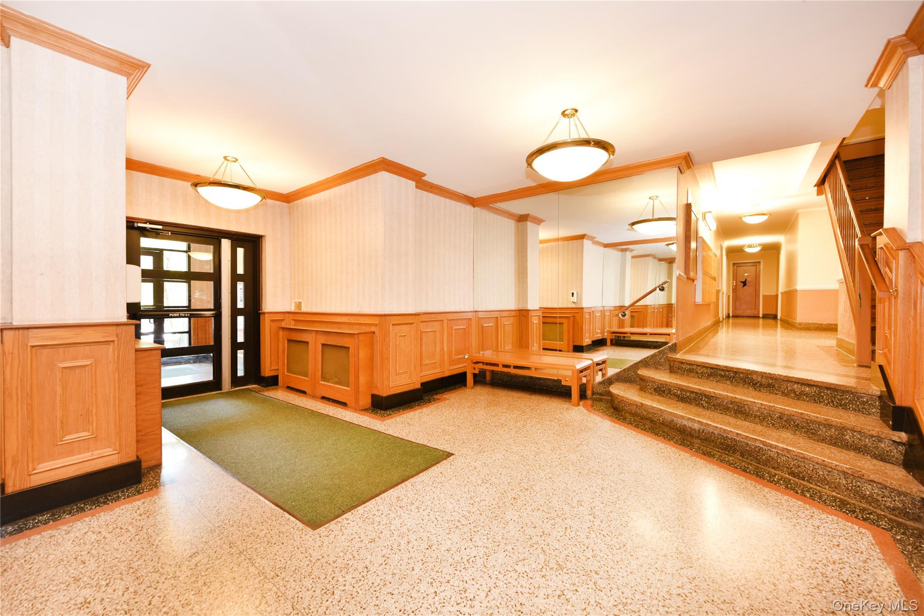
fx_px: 359
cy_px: 308
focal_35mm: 14
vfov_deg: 81.2
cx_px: 462
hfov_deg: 104.2
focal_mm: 14
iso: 200
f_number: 4.5
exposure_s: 1/5
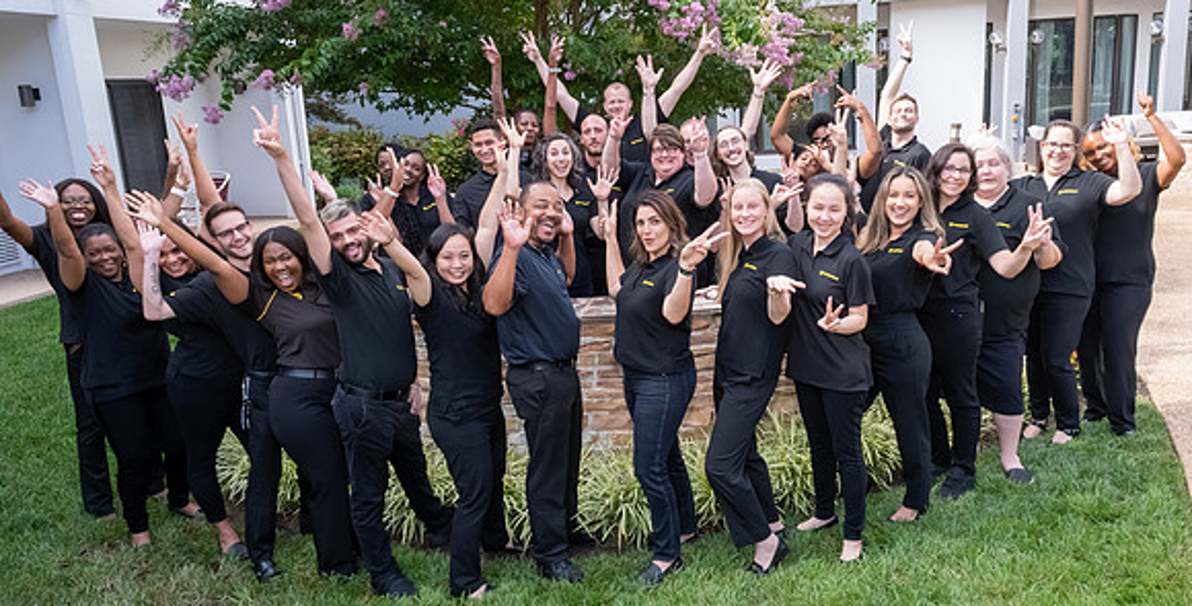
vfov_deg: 34.9
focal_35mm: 31
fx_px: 962
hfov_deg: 63.5
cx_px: 642
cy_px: 326
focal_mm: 18
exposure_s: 1/125
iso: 1000
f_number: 11
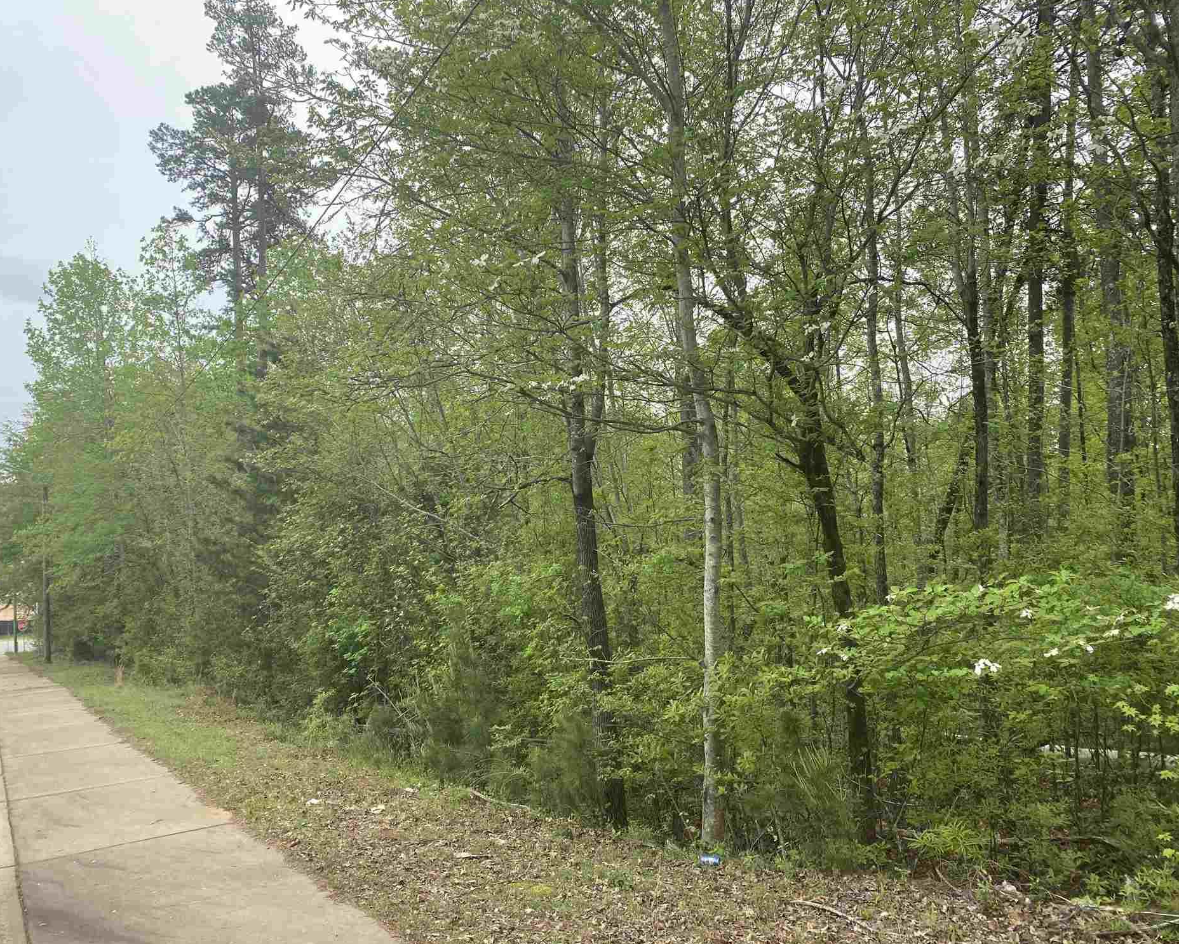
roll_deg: +1.6
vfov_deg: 51.5
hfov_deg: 62.2
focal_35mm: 28
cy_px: 483
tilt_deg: +3.2
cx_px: 572
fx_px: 977
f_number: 1.8
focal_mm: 4.25
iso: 32
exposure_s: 1/898
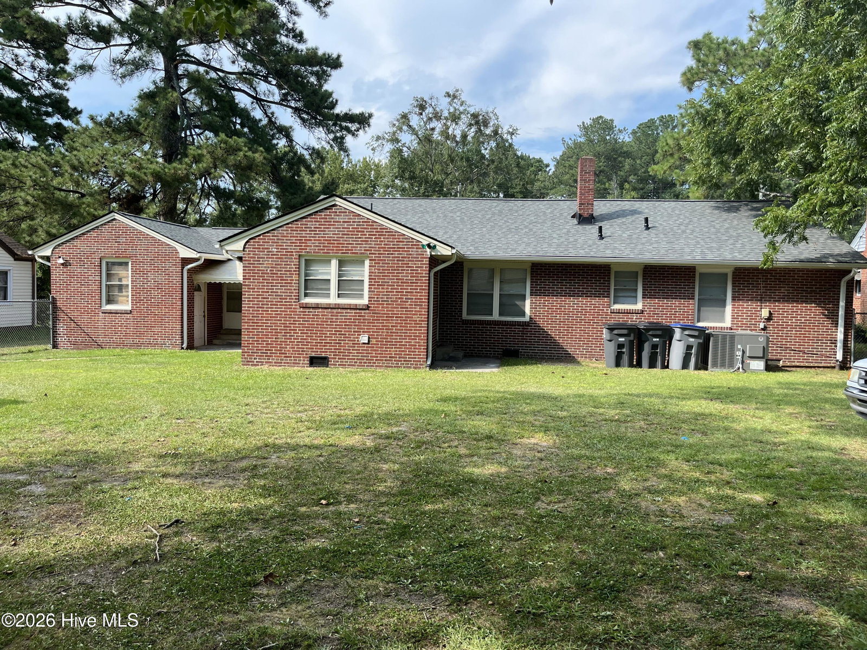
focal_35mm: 26
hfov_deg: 67.3
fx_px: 651
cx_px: 434
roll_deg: -0.6
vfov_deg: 53.1
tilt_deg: +0.6
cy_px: 325
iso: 50
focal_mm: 5.1
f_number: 1.6
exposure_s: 1/975
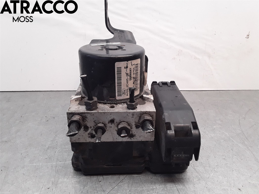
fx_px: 209
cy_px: 97
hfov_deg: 63.4
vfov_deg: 49.7
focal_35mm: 28
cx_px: 130
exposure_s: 1/100
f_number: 1.9
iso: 100
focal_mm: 2.91
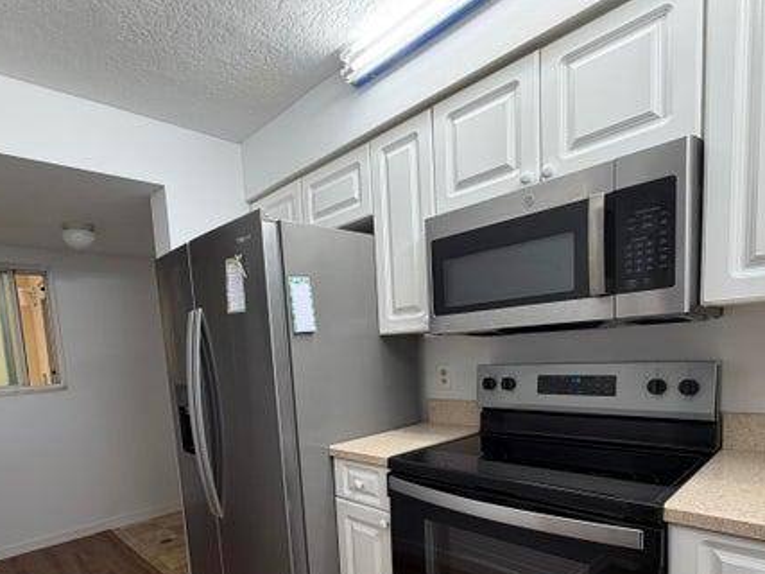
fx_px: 464
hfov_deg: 78.8
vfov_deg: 61.3
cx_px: 349
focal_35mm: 21
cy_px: 400
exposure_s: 1/120
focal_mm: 2.22
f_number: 2.2
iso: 160
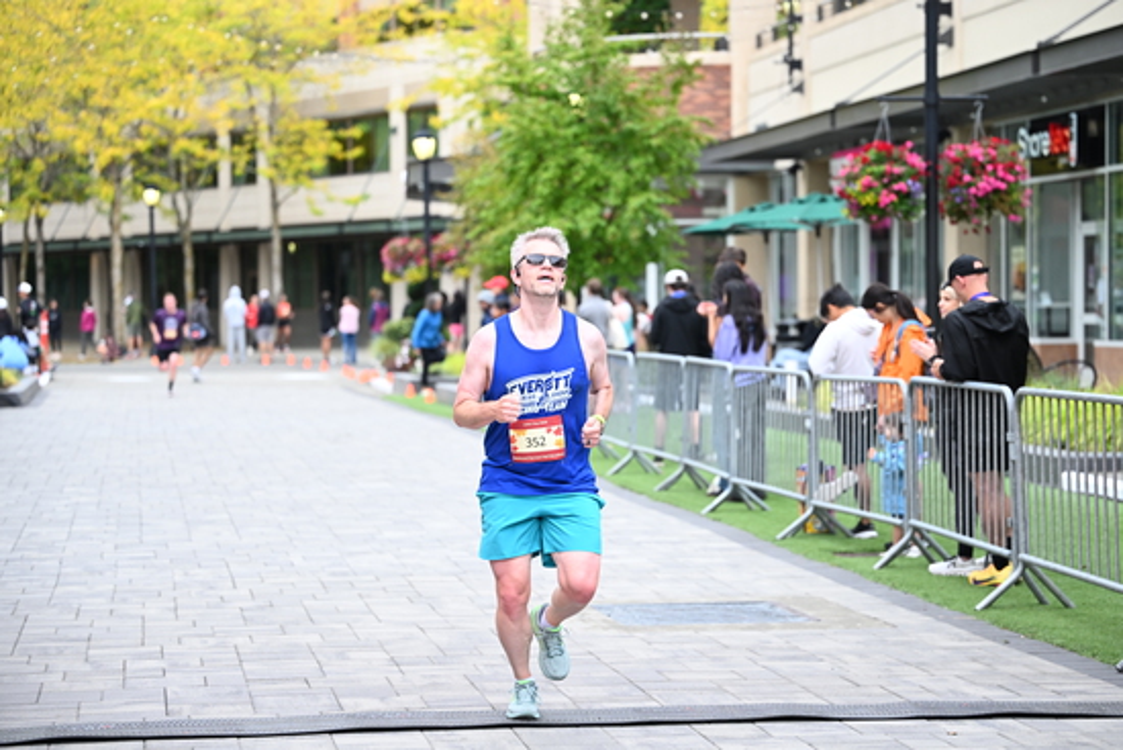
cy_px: 375
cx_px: 562
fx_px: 2714
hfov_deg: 23.4
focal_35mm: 87
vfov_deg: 15.7
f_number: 2.8
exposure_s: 1/1600
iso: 800
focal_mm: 87
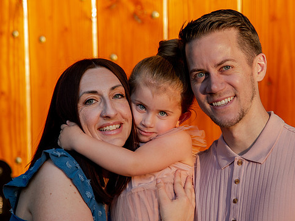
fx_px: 1286
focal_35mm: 151
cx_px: 182
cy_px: 132
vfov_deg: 9.8
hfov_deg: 13.1
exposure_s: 1/400
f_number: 4
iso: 640
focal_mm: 105
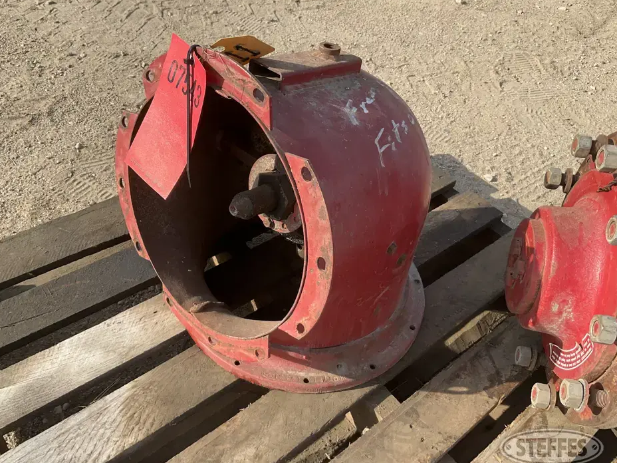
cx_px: 299
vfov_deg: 46.8
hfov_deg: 60.0
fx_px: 535
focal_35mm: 30
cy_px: 235
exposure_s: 1/855
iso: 25
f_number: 1.8
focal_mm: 3
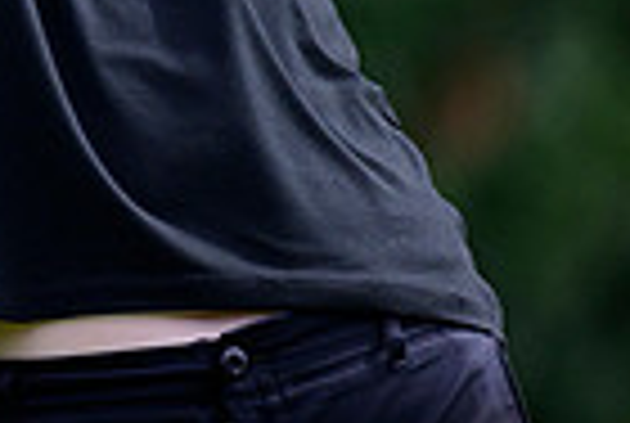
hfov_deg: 1.2
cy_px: -416
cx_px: -454
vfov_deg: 0.8
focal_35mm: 1654
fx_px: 29007
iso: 1250
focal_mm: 400
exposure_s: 1/2500
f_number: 5.6
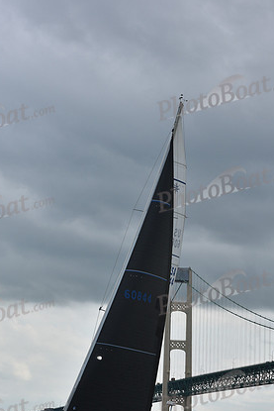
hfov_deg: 12.6
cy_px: 253
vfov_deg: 18.7
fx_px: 1243
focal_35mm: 109
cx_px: 106
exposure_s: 1/800
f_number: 8
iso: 250
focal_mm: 78
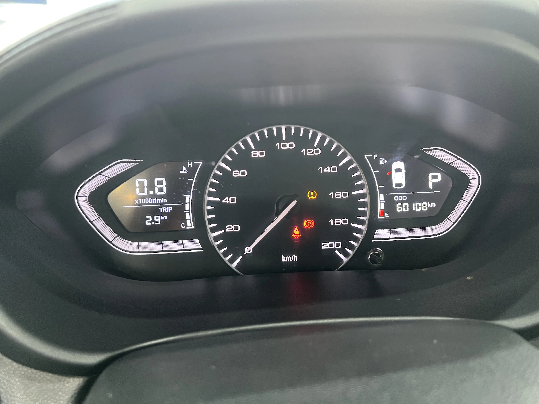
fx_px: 405
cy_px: 202
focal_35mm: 26
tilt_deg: -24.3
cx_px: 270
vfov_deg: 53.1
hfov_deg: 67.3
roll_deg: +0.5
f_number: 1.5
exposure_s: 1/60
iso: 400
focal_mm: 5.7
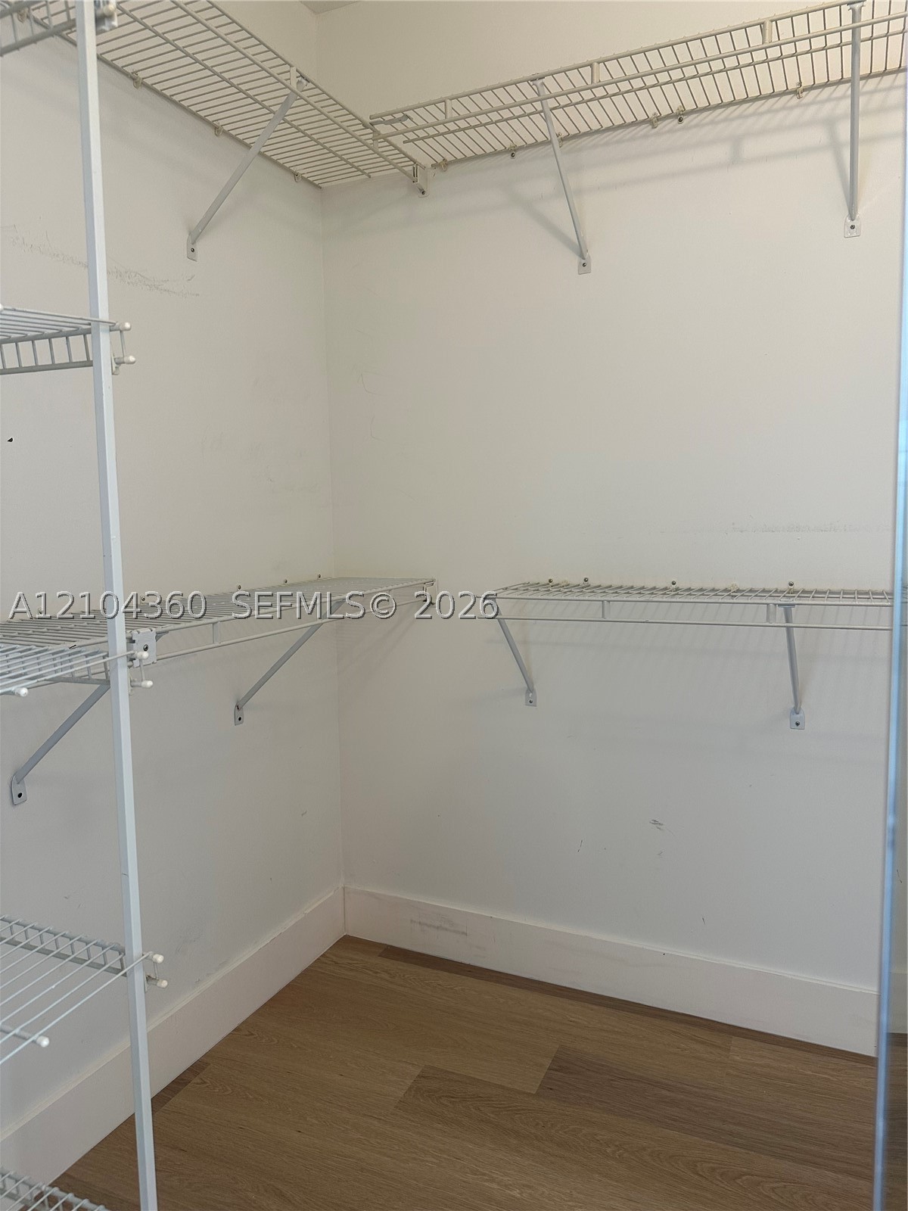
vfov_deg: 71.6
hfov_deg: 56.8
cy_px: 606
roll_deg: -0.6
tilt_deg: -5.9
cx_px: 454
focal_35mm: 24
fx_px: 839
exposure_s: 1/60
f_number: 1.78
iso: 125
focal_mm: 6.86
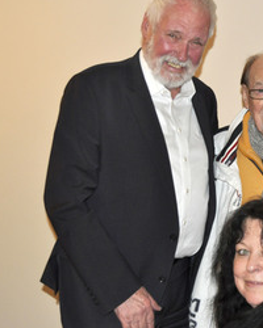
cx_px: 235
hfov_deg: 17.6
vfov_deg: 22.2
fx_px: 837
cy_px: 180
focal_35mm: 86
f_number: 4.5
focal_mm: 34
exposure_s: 1/60
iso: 800
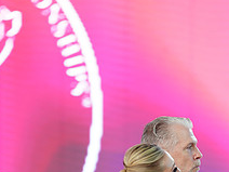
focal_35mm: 527
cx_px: 141
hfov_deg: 3.8
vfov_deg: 2.8
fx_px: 3486
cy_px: 290
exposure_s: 1/400
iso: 640
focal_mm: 200
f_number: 2.8
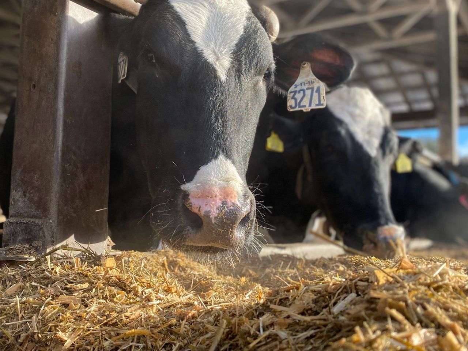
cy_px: 176
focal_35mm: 26
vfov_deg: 53.1
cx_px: 234
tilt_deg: +6.4
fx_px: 352
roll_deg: -1.5
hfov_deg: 67.3
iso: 32
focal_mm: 4.25
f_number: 1.8
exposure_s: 1/397
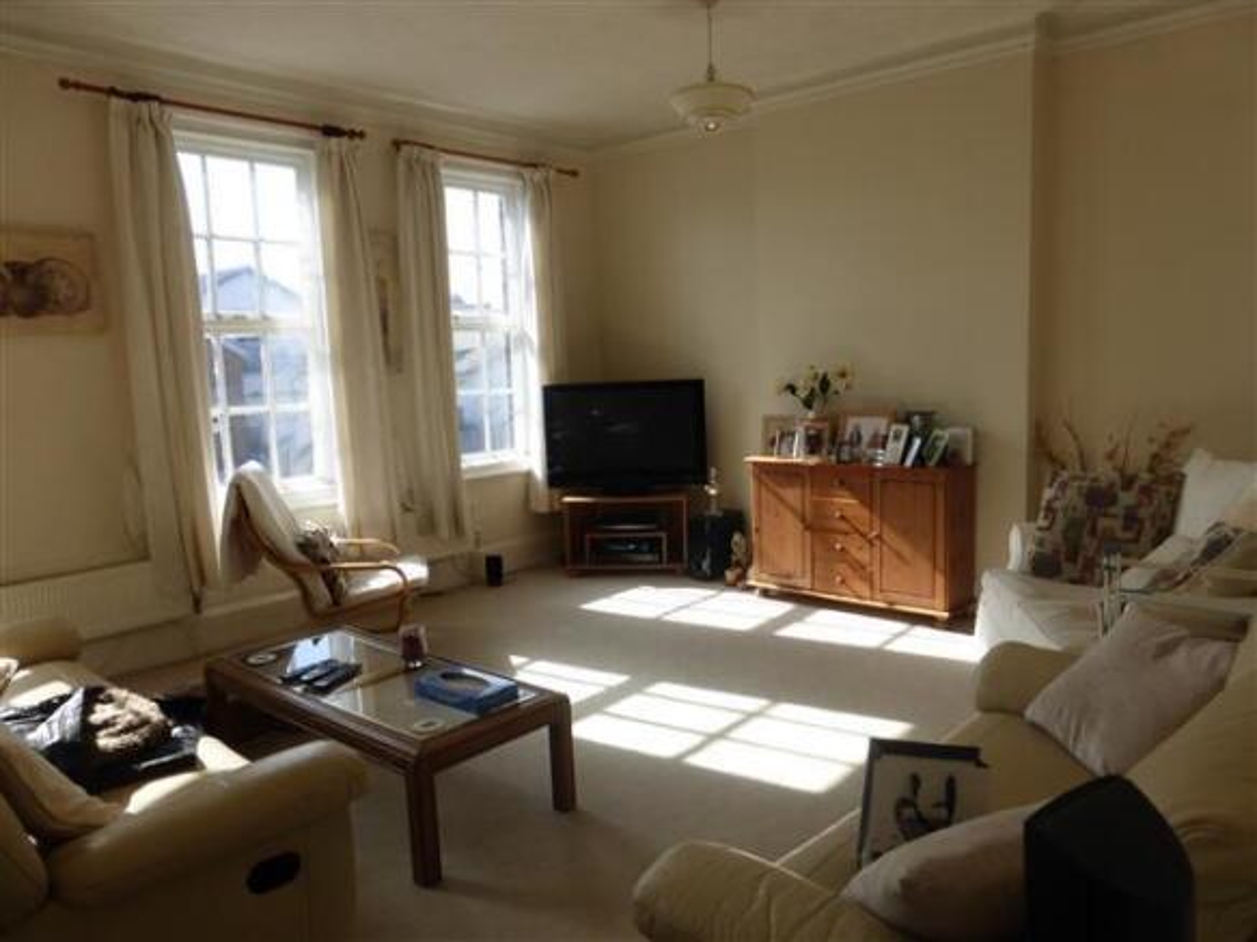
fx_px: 908
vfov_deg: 54.9
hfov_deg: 69.4
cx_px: 628
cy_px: 471
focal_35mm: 25
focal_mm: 4.3
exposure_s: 1/250
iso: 100
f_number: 4
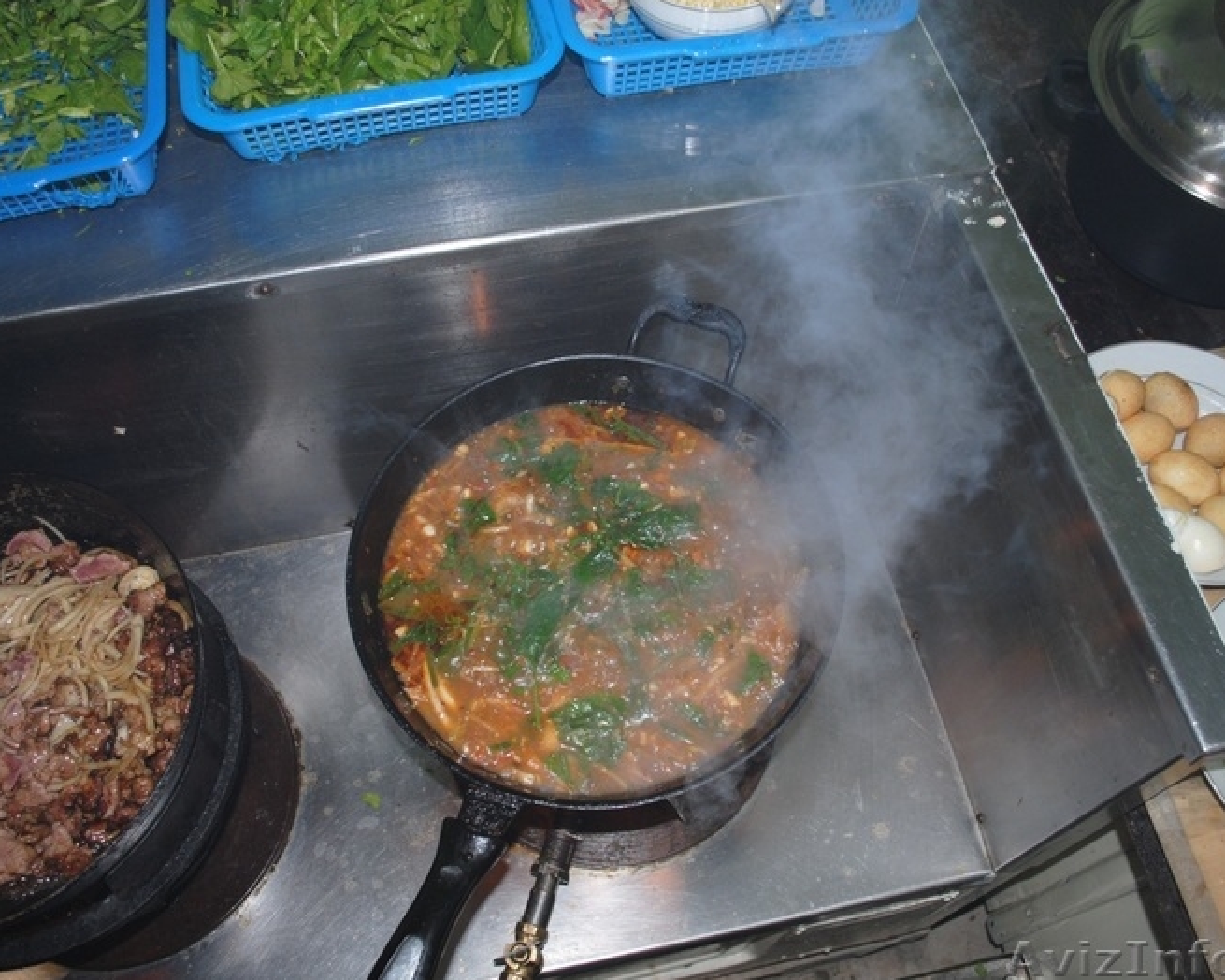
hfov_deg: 57.2
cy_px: 489
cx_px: 593
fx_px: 1124
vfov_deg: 47.1
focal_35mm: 31
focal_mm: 18
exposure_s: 1/60
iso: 200
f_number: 3.5
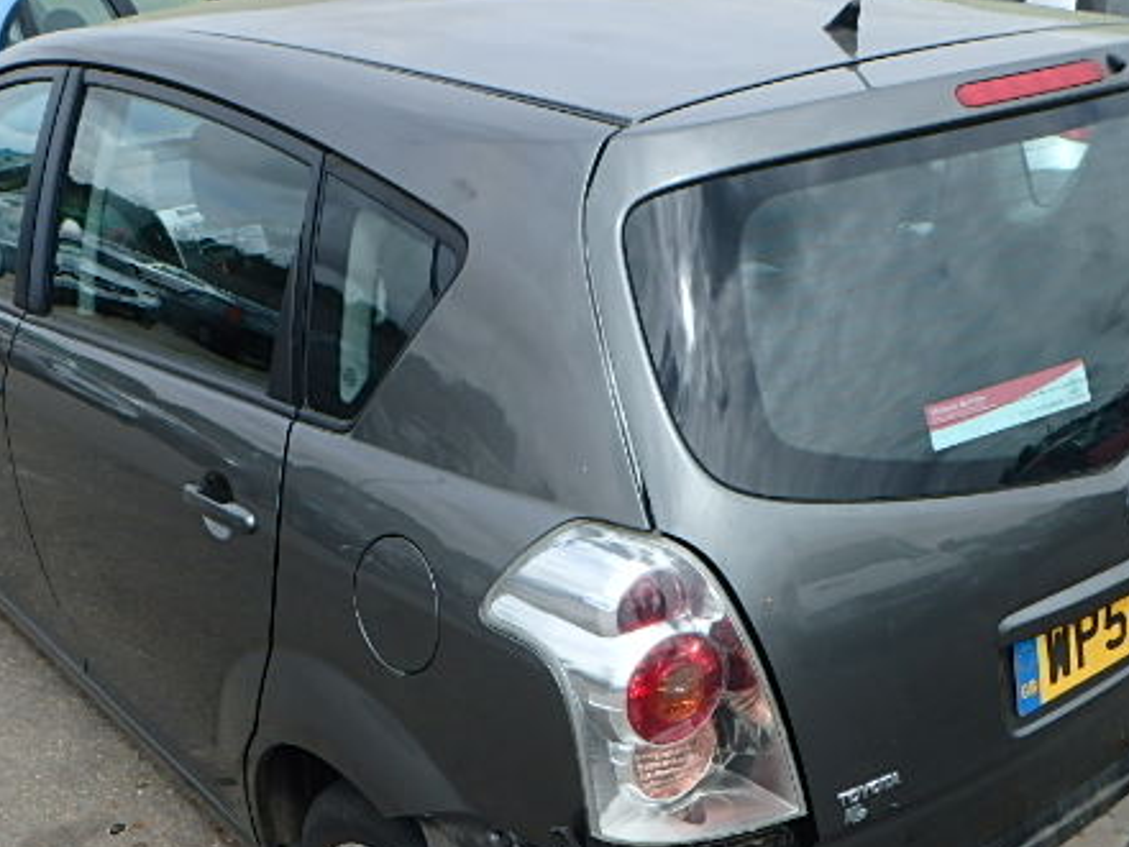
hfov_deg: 42.1
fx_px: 1468
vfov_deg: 32.0
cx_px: 568
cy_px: 555
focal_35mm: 45
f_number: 4.7
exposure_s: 1/500
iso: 125
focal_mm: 5.6
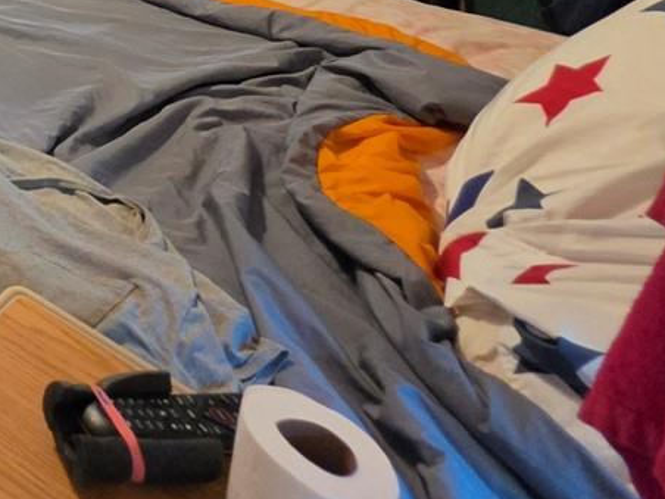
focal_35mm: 46
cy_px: -263
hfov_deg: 27.8
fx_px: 884
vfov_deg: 24.2
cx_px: -332
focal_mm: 2.2
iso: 500
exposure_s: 1/60
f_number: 1.9
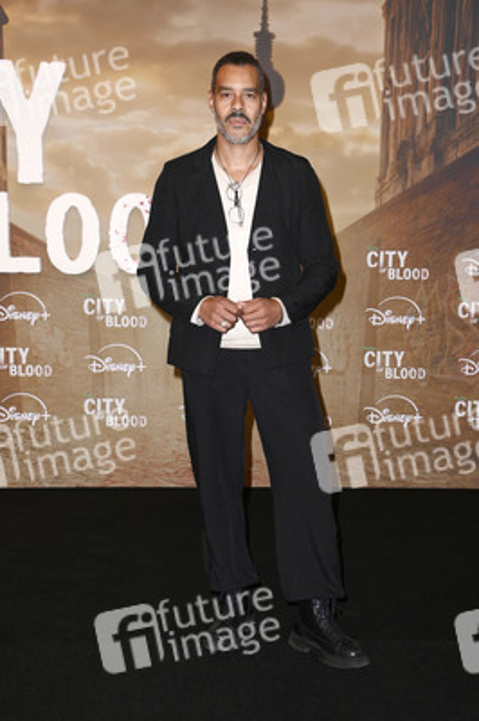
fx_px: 1160
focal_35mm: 58
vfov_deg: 34.5
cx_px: 240
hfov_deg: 23.3
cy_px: 360
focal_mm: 58
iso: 320
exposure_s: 1/250
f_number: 5.6
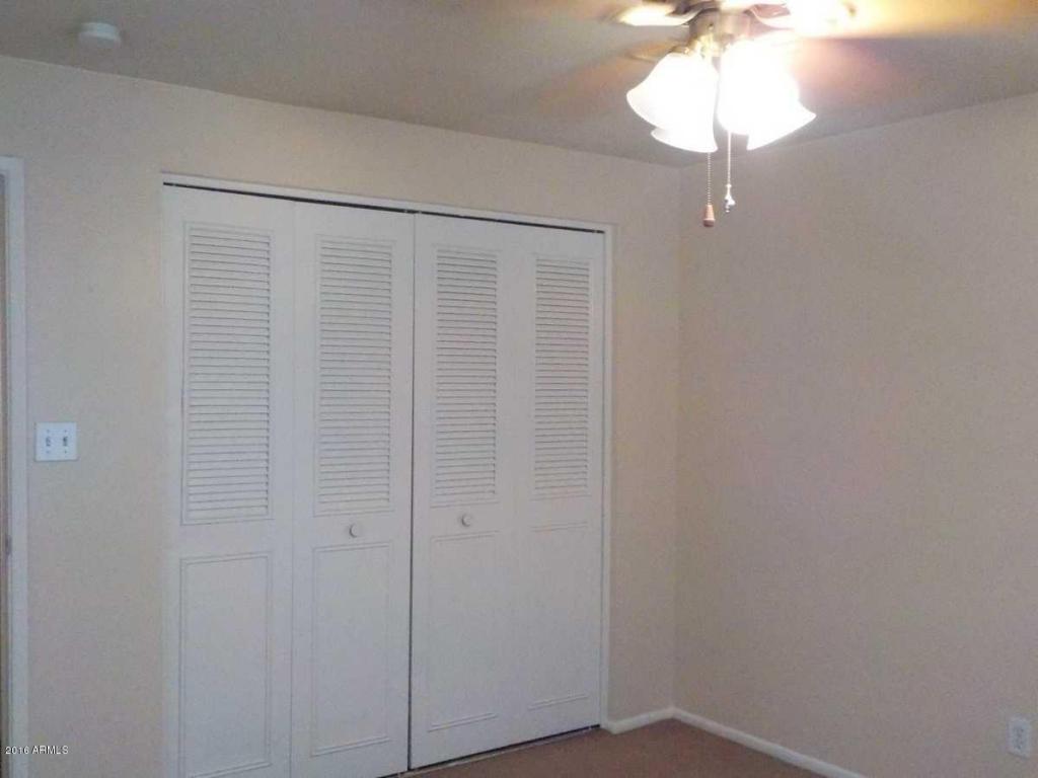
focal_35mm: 30
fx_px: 900
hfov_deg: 60.0
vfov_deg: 46.8
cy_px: 389
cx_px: 519
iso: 1400
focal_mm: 4.1
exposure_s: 1/50
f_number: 3.3
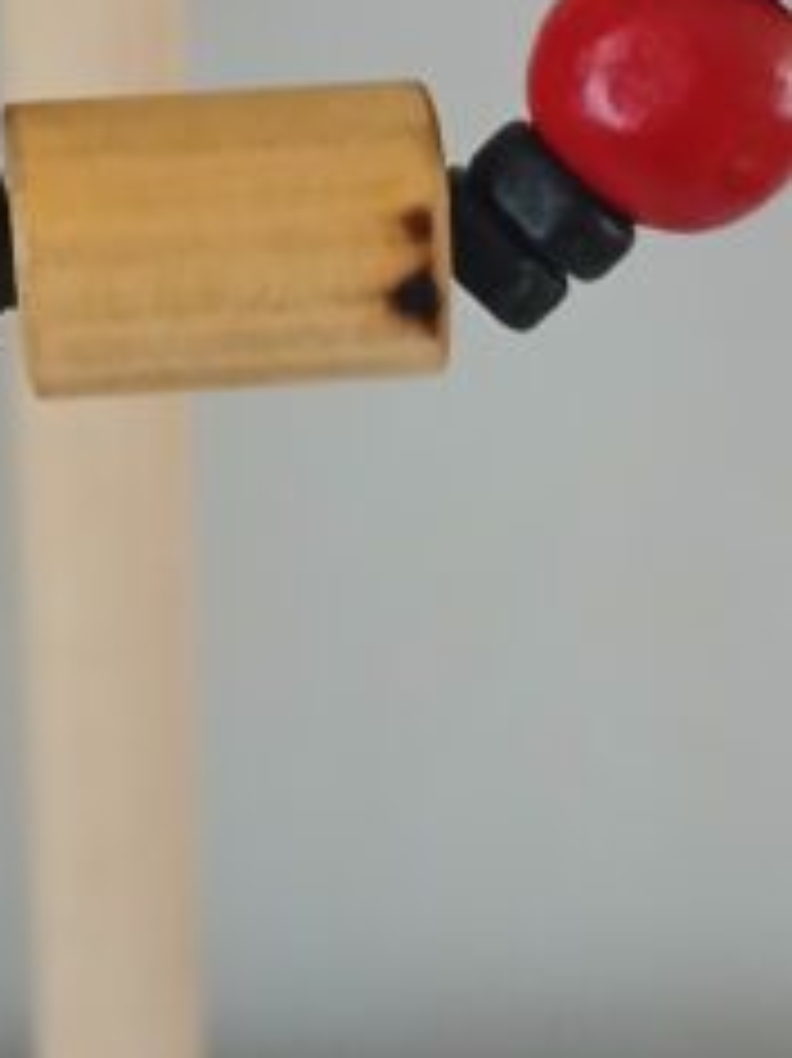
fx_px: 2809
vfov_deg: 21.0
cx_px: 202
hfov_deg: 16.0
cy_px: 176
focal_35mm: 92
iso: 800
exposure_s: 1/14.3
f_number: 1.8
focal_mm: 3.98
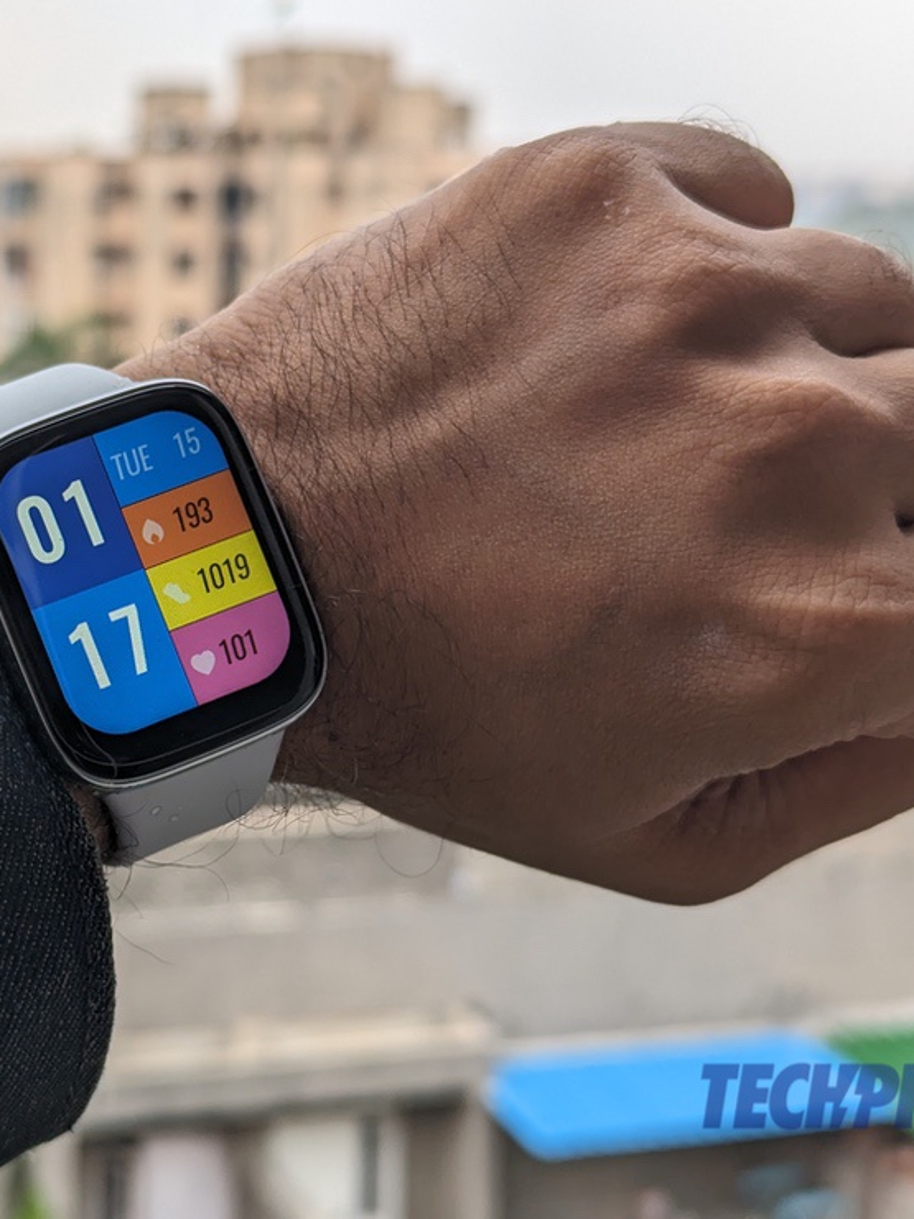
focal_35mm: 65
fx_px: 2288
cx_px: 119
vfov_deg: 29.8
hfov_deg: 22.1
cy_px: 614
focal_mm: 6.81
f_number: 1.85
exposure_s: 1/333
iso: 43
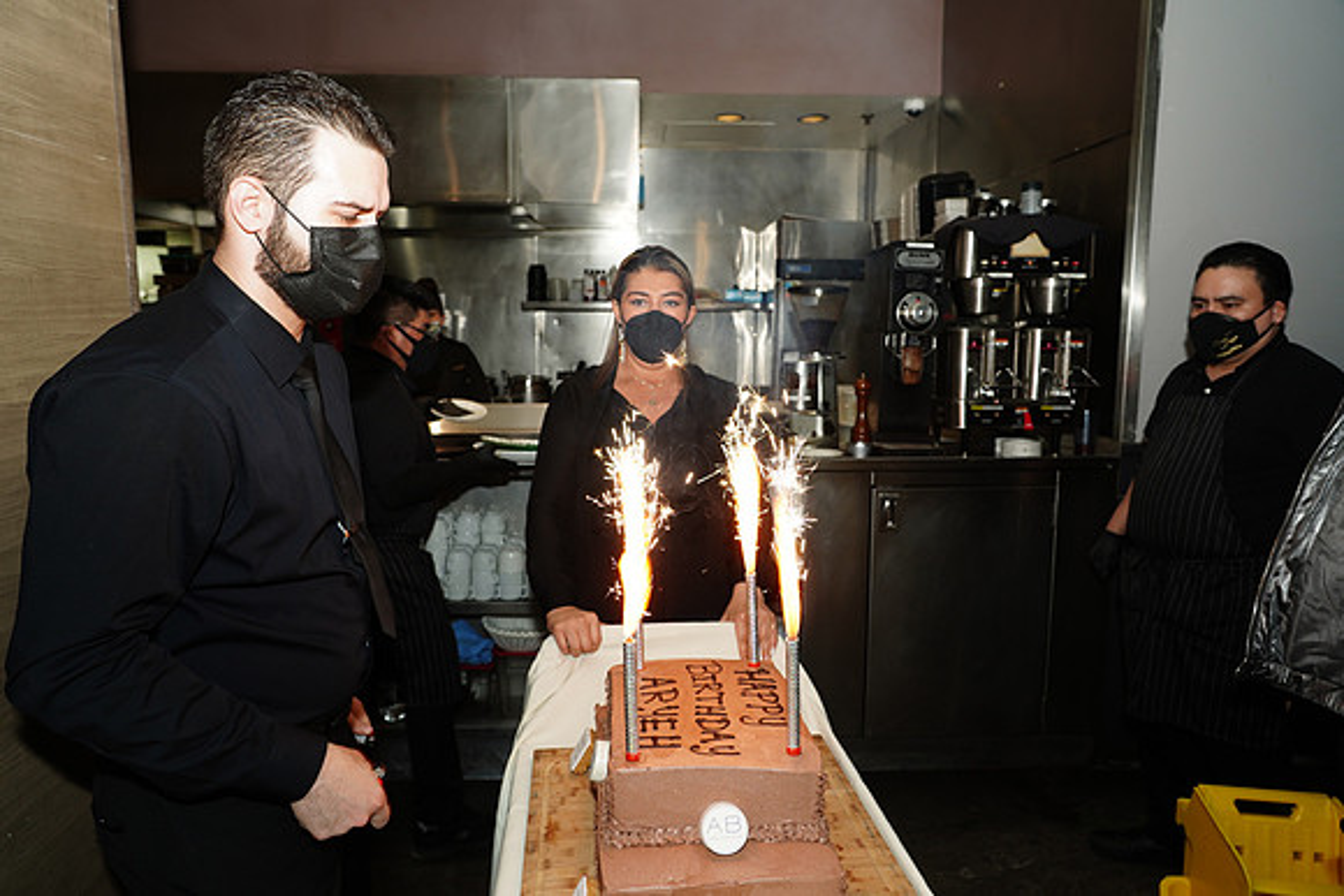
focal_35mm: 24
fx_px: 896
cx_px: 672
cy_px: 448
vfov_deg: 53.2
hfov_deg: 73.7
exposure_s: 1/100
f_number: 5
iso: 500
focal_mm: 24
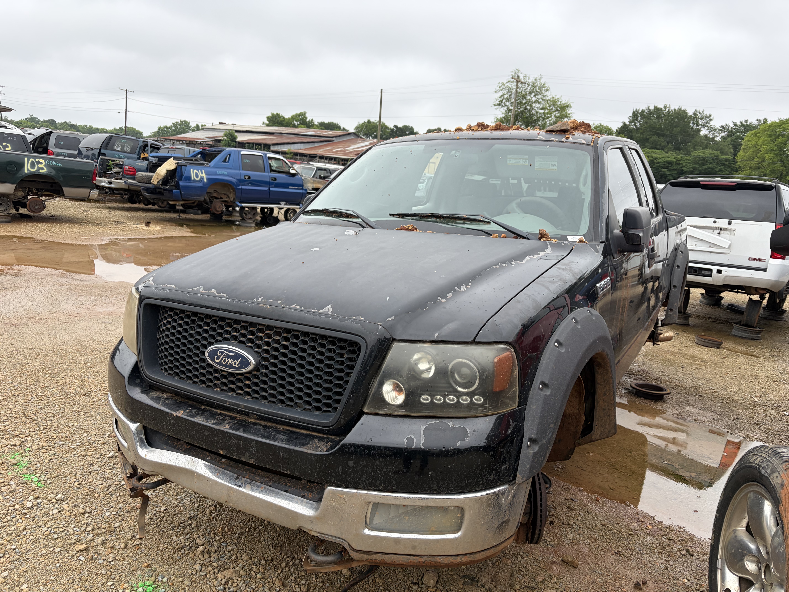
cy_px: 296
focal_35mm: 26
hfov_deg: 67.3
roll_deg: -5.4
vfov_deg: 53.1
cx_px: 394
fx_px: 593
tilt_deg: -9.5
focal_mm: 5.96
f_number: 1.6
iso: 50
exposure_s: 1/441
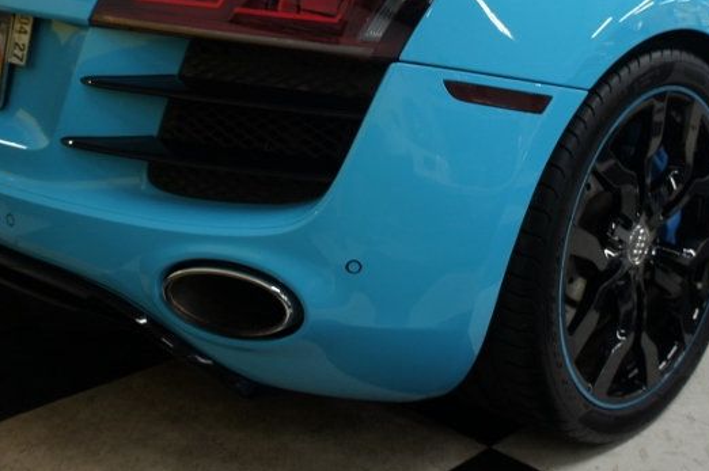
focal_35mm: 53
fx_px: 1043
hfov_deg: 37.5
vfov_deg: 24.9
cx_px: 402
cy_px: 69
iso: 200
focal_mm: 18
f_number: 4
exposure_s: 1/40
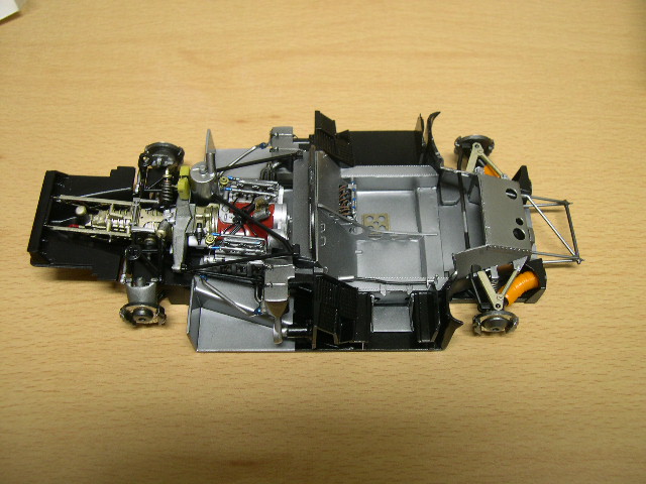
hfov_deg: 49.0
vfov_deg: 37.7
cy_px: 242
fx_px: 709
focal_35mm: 38
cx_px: 323
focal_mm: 8
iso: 100
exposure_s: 1/6.7
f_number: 2.8
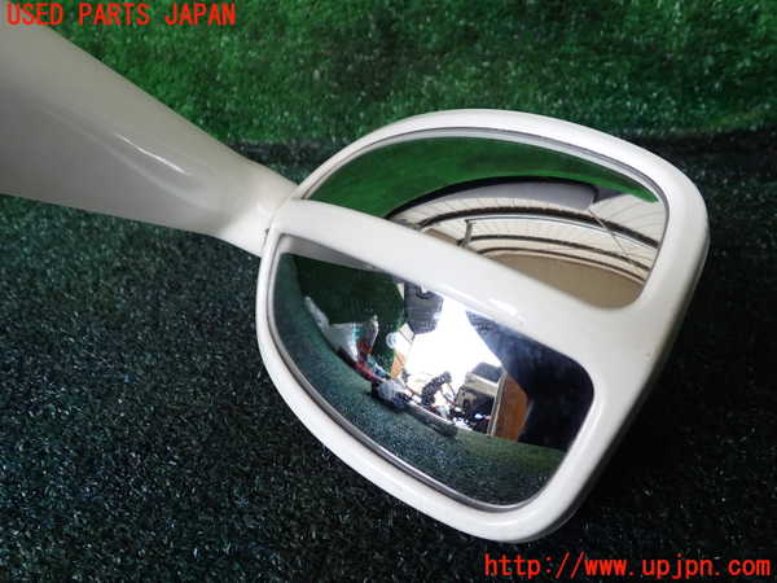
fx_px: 673
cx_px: 388
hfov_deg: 60.0
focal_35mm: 30
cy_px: 292
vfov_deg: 46.8
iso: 100
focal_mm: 5.4
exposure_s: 1/80
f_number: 2.3
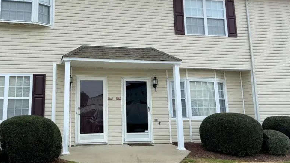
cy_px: 55
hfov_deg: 53.2
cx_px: 103
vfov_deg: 31.8
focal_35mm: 37
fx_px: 285
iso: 32
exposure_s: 1/1318
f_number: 1.8
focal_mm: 4.25
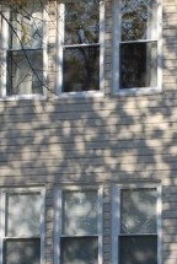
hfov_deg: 8.3
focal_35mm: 166
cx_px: 163
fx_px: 1219
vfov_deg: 12.4
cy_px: 167
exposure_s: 1/200
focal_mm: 31
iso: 100
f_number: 8
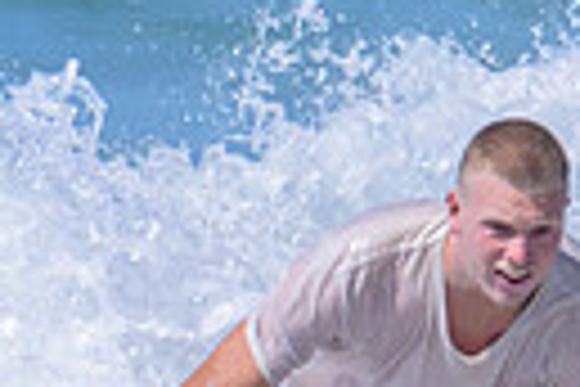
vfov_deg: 0.3
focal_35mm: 4926
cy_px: 343
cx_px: 331
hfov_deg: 0.4
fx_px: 79357
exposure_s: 1/2000
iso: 720
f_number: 11
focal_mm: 800
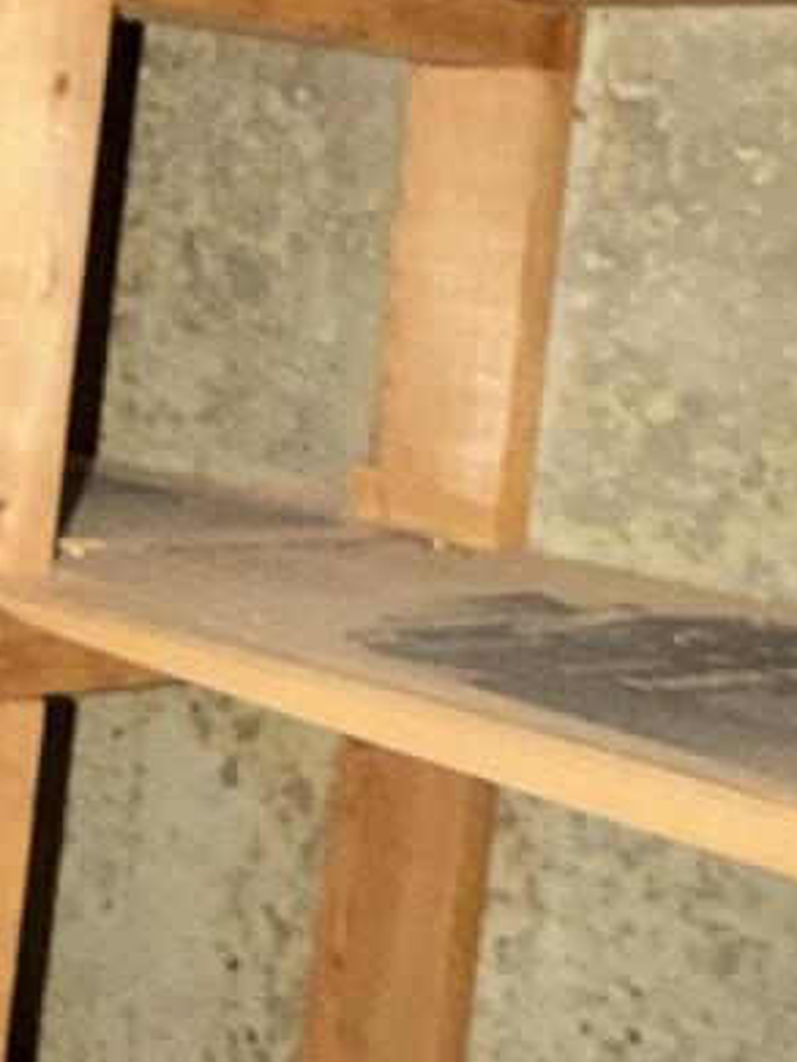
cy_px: 319
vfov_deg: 26.8
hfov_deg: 18.3
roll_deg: -5.4
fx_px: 2209
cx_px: -379
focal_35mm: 72
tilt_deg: -4.2
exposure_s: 1/16
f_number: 2.2
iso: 400
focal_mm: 2.22
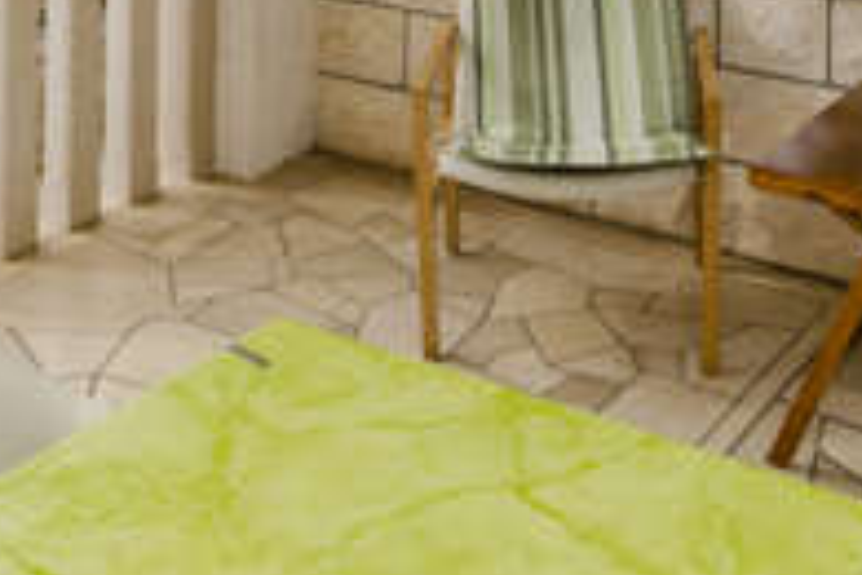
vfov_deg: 18.2
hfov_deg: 33.9
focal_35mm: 59
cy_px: -458
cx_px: 460
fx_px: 1413
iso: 100
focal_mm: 10
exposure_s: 1/200
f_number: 8
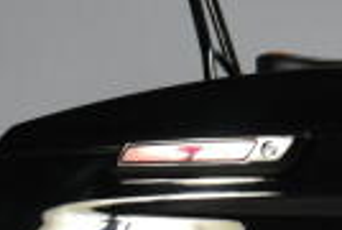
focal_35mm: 259
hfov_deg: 7.4
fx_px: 2466
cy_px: 65
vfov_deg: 5.3
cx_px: 832
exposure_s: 1/125
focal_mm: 29
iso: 3200
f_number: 7.1
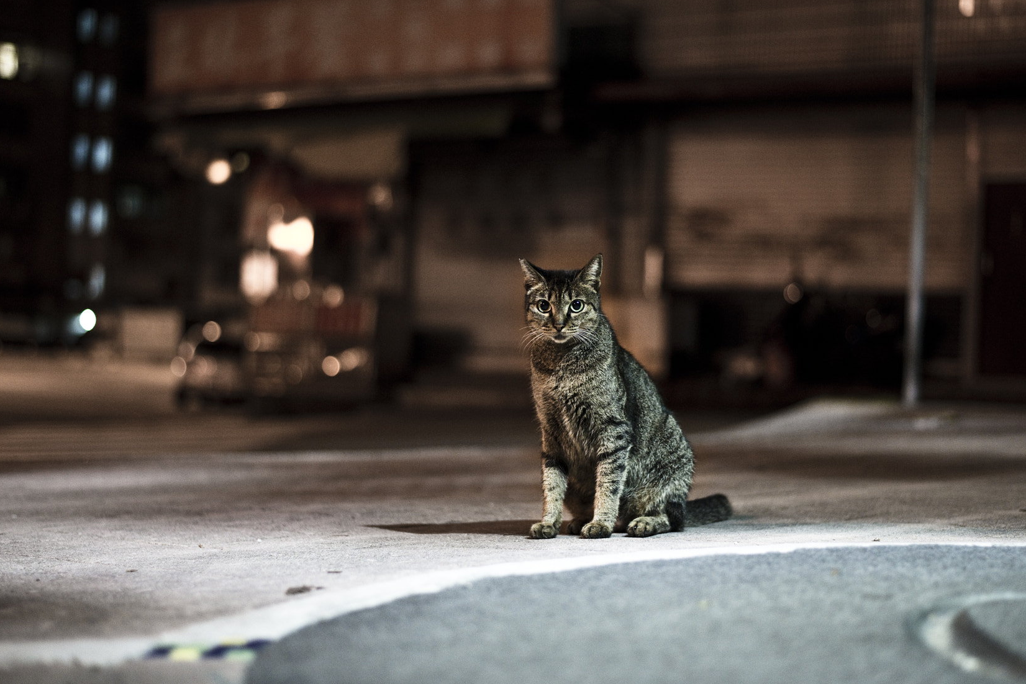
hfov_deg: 32.4
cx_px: 550
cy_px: 316
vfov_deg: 21.9
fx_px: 1767
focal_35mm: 62
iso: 2800
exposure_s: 1/60
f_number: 1.8
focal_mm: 50
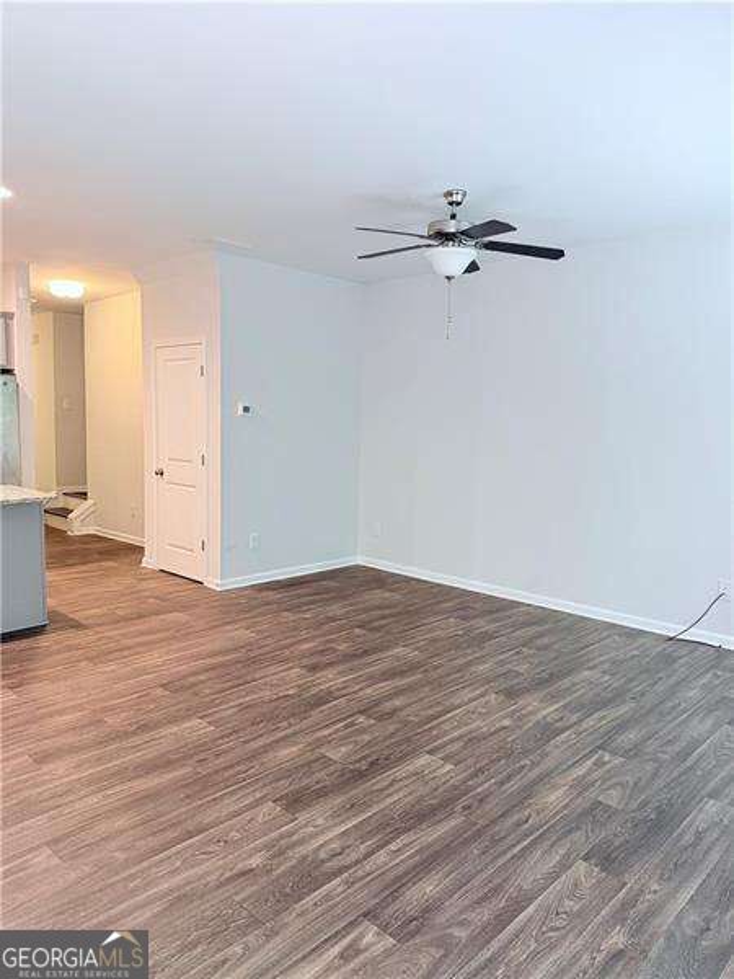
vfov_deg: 71.6
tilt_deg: -6.4
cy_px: 490
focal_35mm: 24
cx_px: 367
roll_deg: -1.0
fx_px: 679
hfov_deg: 56.8
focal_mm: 6.76
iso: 250
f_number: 1.78
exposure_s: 1/60
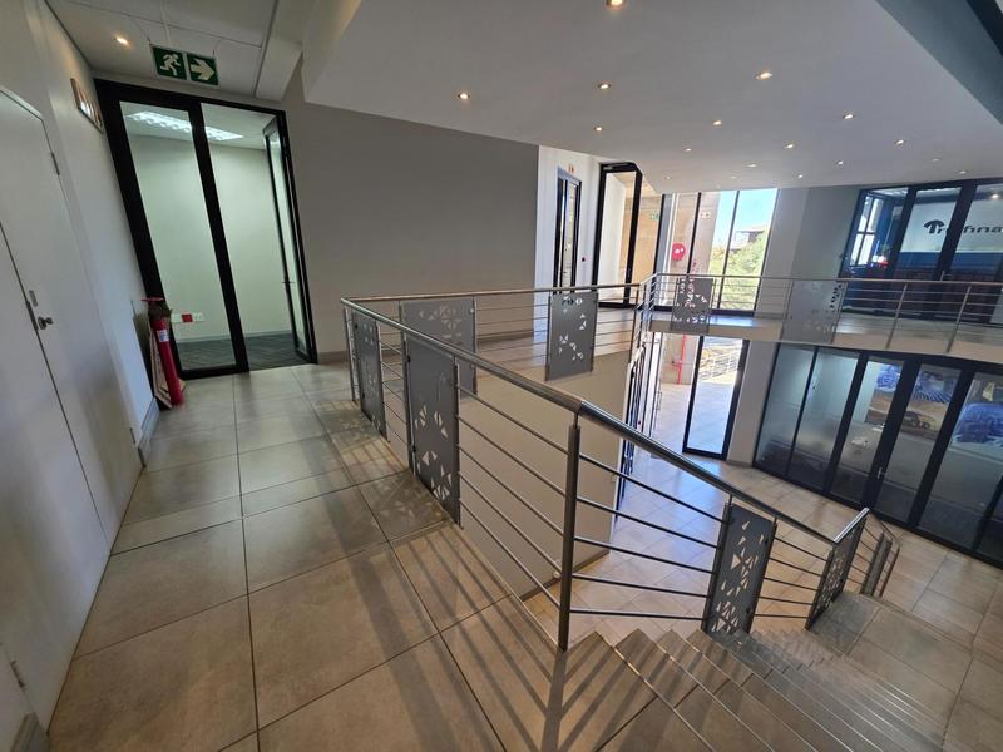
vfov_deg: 89.9
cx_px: 502
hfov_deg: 106.2
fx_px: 377
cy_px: 376
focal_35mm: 13
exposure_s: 1/100
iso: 160
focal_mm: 2.2
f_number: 1.9
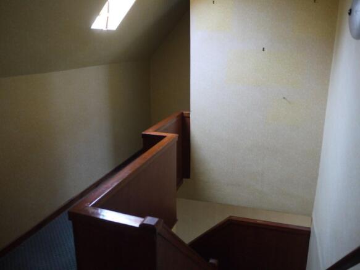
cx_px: 180
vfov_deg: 44.1
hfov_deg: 56.8
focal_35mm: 32
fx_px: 333
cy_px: 135
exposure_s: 1/30
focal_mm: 16
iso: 400
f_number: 3.7
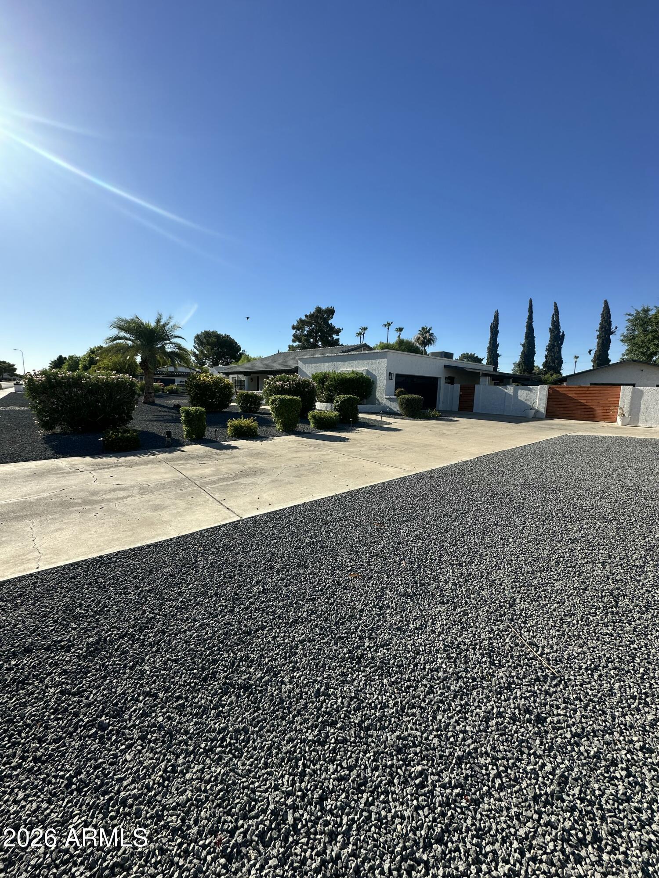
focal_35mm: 14
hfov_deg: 85.7
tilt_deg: -6.9
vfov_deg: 102.1
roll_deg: -2.2
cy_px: 439
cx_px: 330
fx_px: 355
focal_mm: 2.22
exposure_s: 1/1916
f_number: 2.2
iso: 50
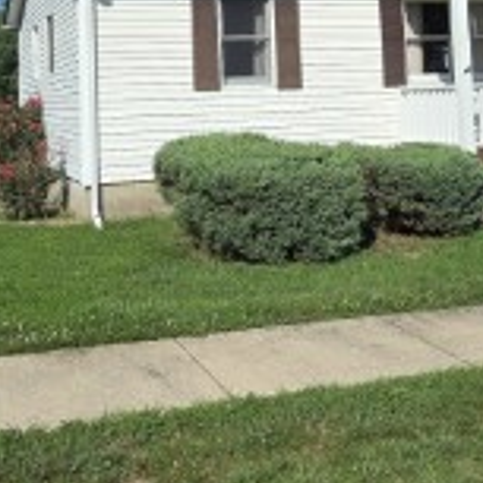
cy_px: 38
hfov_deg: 35.1
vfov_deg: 33.3
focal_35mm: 48
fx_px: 758
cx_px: 174
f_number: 2.2
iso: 50
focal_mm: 2.2
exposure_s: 1/2812
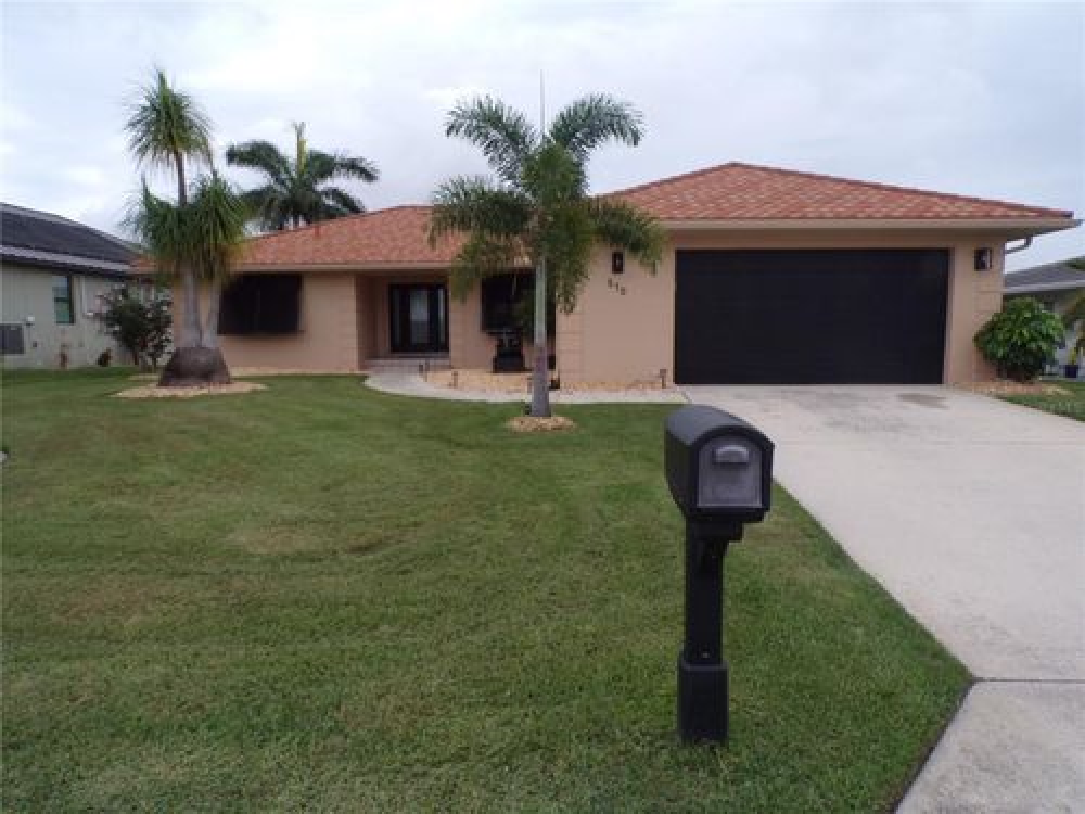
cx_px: 542
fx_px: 752
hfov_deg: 71.6
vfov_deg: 56.8
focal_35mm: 24
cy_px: 407
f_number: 5.8
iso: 80
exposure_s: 1/200
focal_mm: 4.3
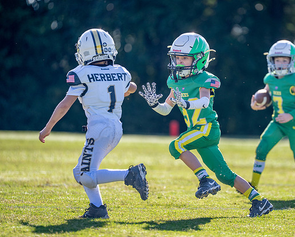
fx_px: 2420
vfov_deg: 5.6
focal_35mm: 277
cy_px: 111
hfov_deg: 7.0
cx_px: 217
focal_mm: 200
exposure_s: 1/2500
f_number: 2.8
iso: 250
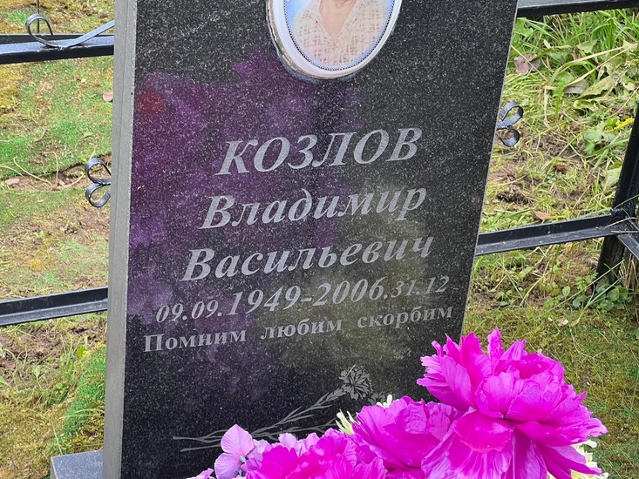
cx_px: 320
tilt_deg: -34.0
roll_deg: -3.6
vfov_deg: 17.6
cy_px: 246
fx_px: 1551
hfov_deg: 23.3
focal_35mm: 84
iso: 50
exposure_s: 1/99
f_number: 2.8
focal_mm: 9
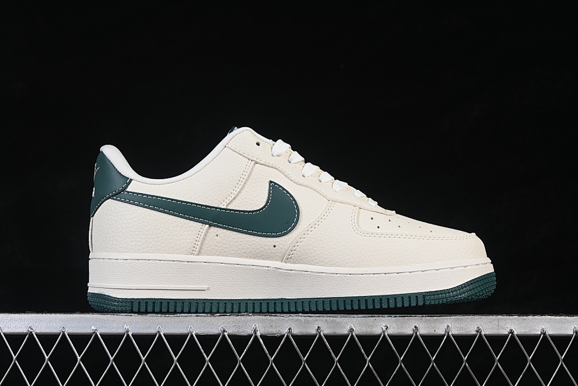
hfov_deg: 27.0
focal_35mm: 75
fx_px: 1204
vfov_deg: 18.2
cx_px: 289
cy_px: 193
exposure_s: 1/80
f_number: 8
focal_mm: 50
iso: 160
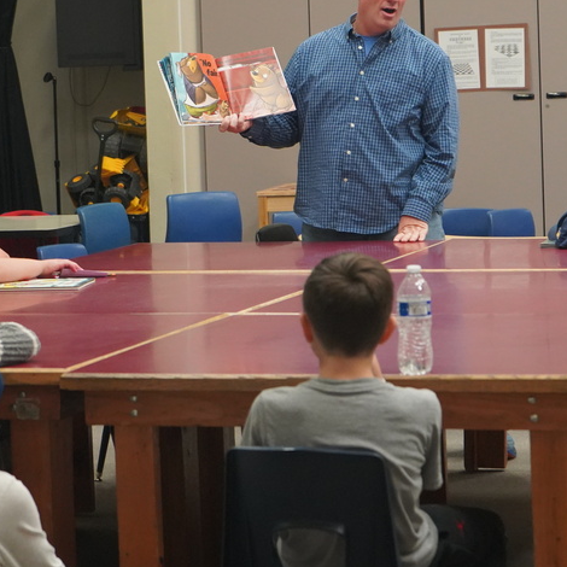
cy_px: 204
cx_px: 292
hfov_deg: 14.1
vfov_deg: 14.1
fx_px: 2298
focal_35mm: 124
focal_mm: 67
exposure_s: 1/160
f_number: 5.6
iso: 6400
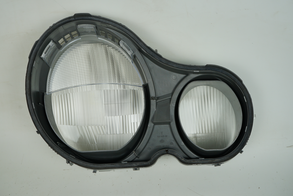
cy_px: 85
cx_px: 141
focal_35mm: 37
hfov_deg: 51.9
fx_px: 301
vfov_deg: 35.9
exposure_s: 1/200
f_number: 7.1
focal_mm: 32
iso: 200
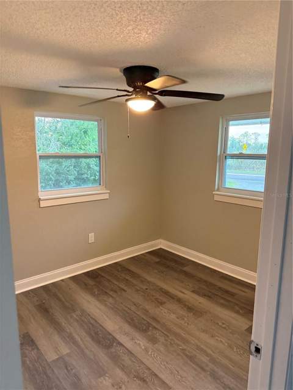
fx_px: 271
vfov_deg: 71.6
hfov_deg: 56.8
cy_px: 195
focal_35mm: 24
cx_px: 146
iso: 640
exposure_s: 1/60
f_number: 1.78
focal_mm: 6.76
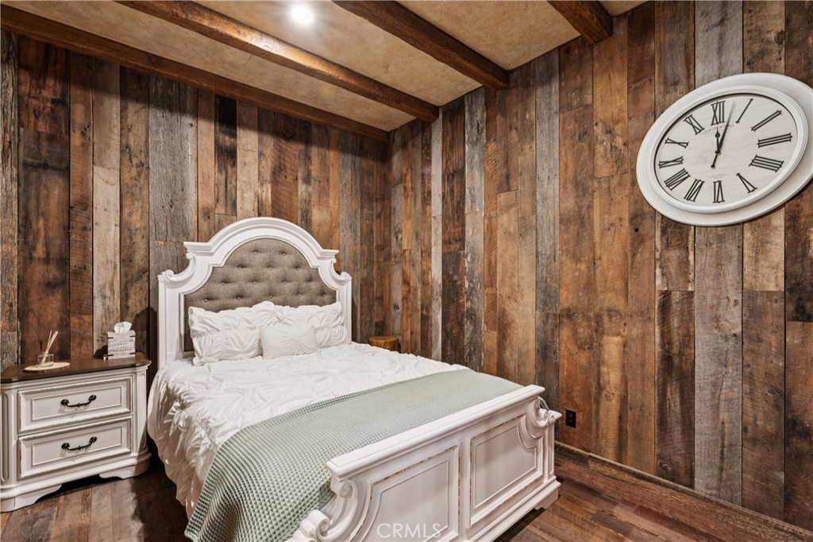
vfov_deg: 74.4
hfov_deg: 97.5
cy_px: 271
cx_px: 406
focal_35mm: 16
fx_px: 357
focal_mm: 15.8
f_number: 13
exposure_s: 4
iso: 100
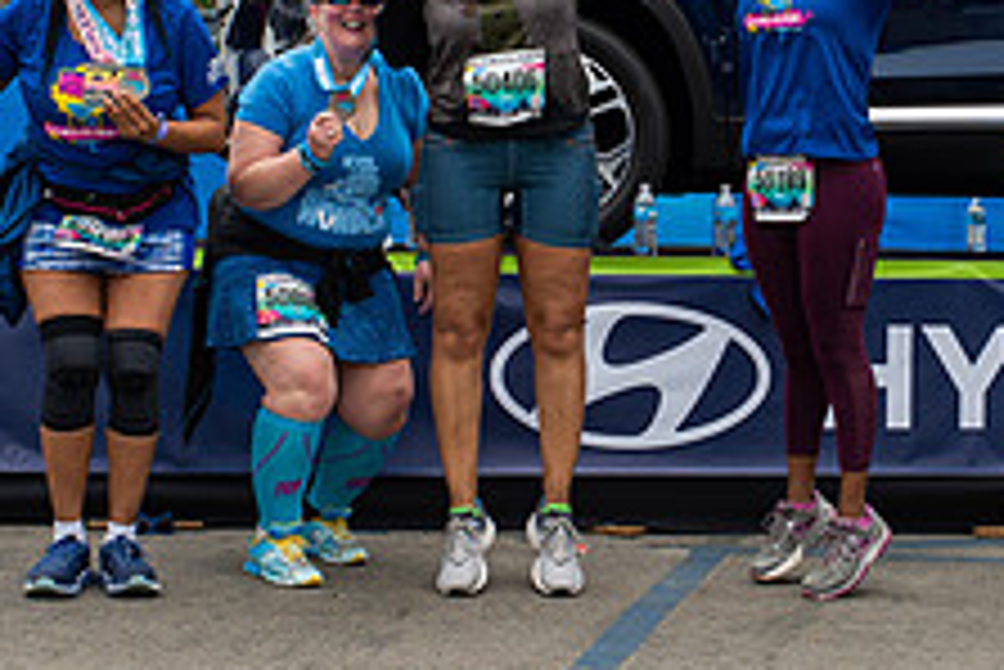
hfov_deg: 22.1
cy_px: 160
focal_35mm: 91
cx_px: 792
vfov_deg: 15.0
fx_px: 2539
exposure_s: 1/320
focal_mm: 35
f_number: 5.6
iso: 400
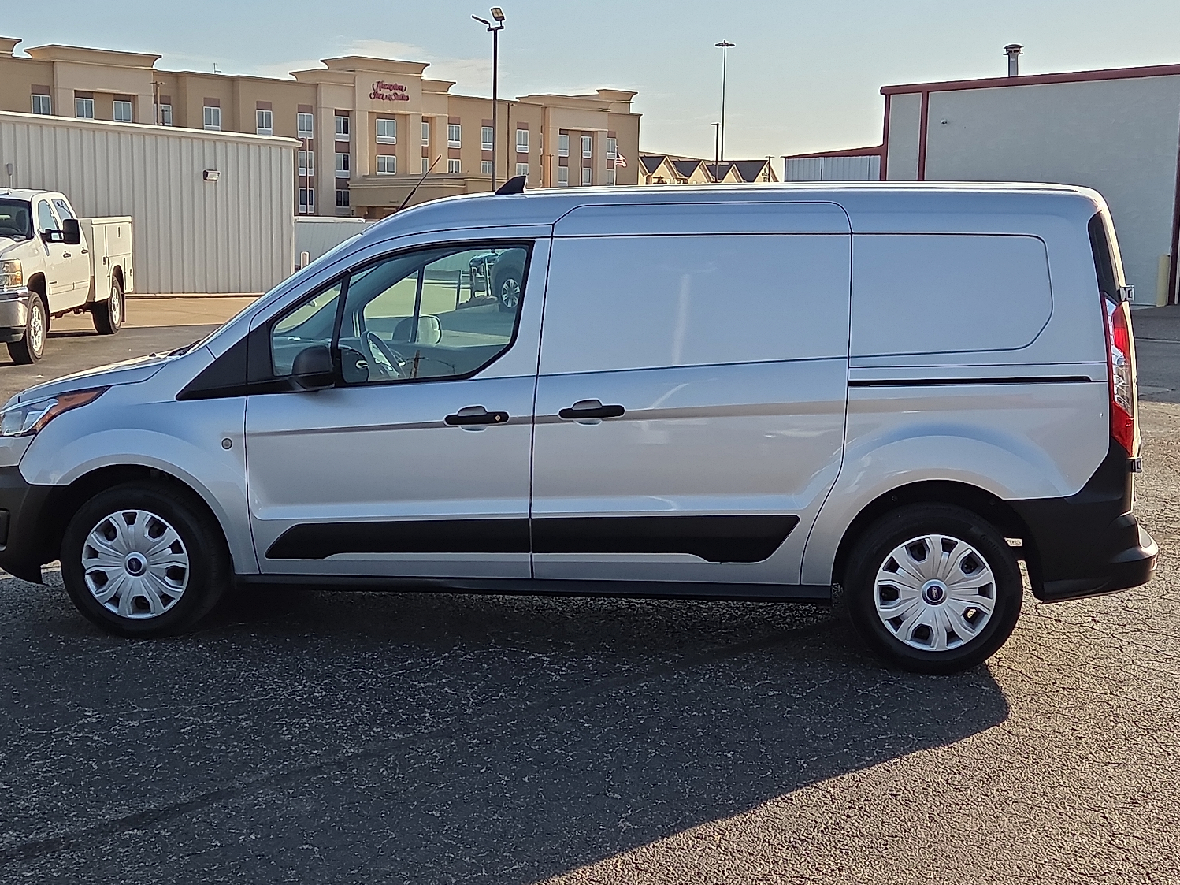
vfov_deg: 30.9
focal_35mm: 47
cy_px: 458
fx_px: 1602
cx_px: 562
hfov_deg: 40.4
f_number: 1.8
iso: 25
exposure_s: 1/1667
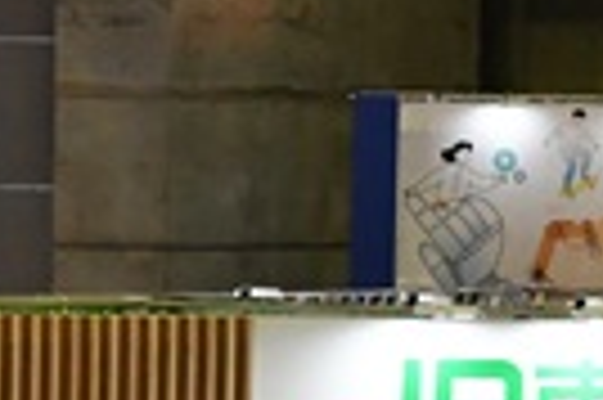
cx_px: 792
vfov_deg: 1.7
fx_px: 13785
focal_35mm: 824
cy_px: 1000
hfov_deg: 2.5
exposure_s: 1/800
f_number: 4
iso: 3200
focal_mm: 92
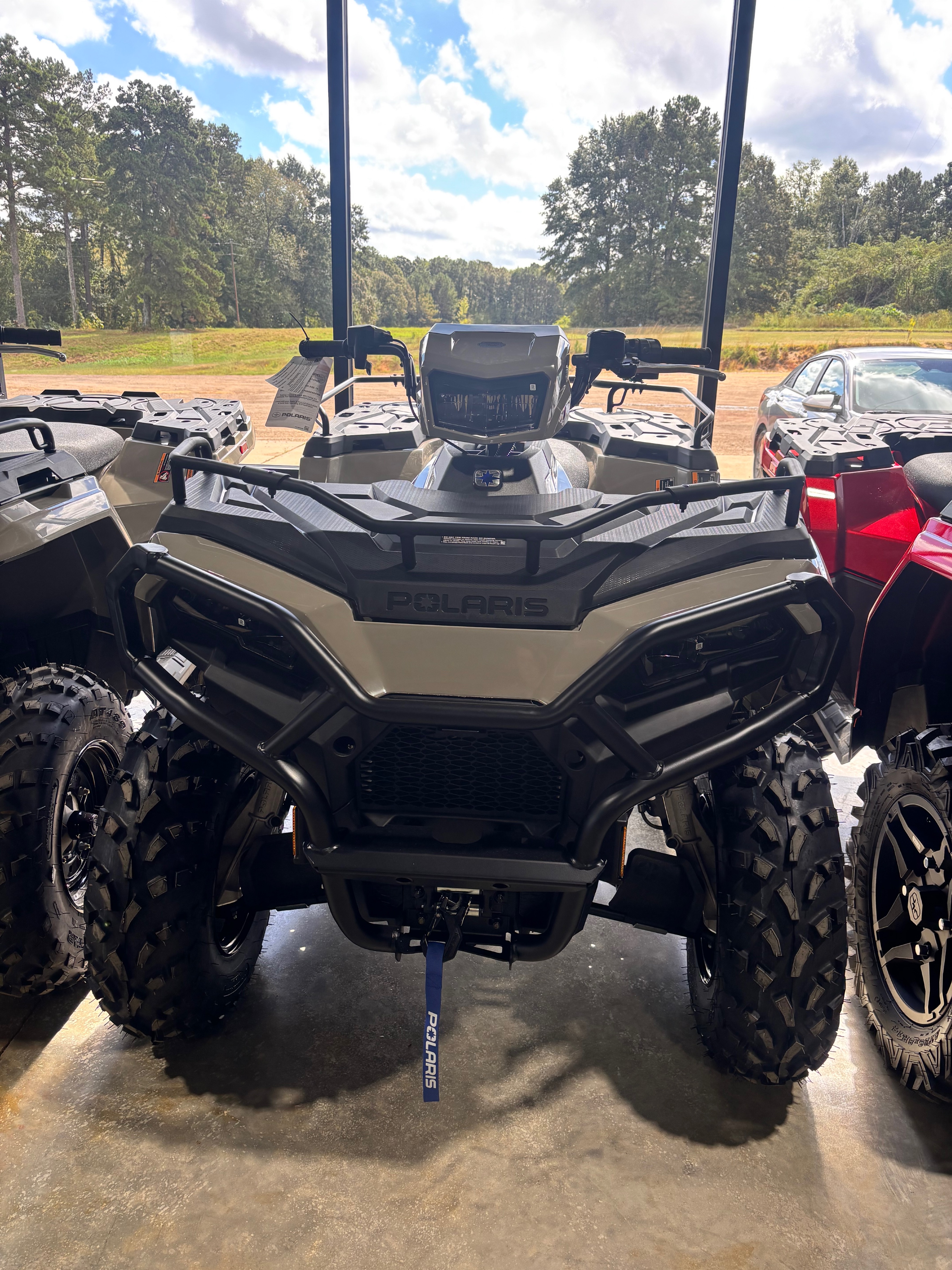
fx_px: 954
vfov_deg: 67.3
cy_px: 635
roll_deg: -1.7
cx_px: 476
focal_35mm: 26
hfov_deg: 53.1
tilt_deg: -18.7
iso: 32
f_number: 1.6
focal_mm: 5.96
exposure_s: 1/138
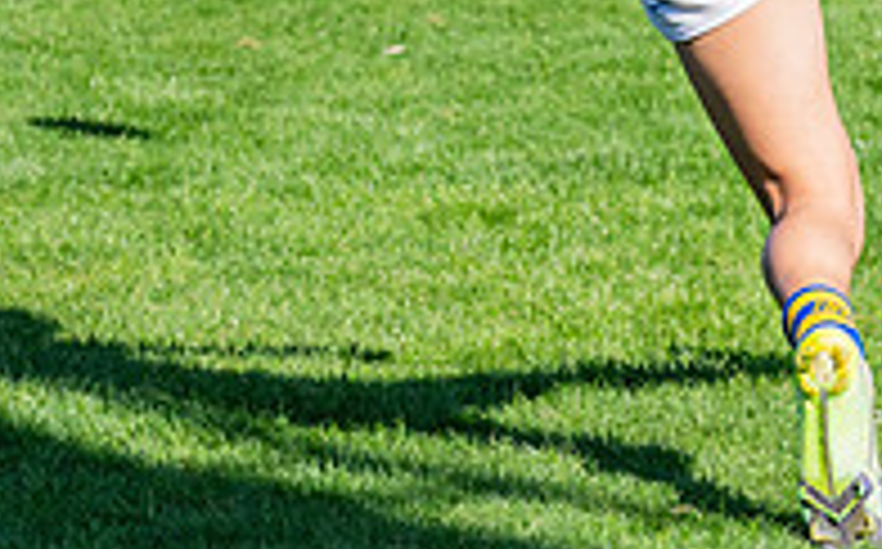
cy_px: -187
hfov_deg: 4.1
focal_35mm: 514
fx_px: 12341
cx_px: 711
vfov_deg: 2.5
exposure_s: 1/1600
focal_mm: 170
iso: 800
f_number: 9
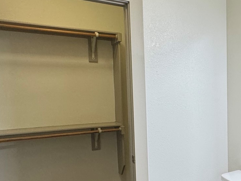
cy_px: 111
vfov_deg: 36.6
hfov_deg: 41.2
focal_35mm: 39
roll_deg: +0.2
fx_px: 271
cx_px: 245
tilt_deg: -4.0
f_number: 2.2
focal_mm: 2.22
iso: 320
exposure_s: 1/60
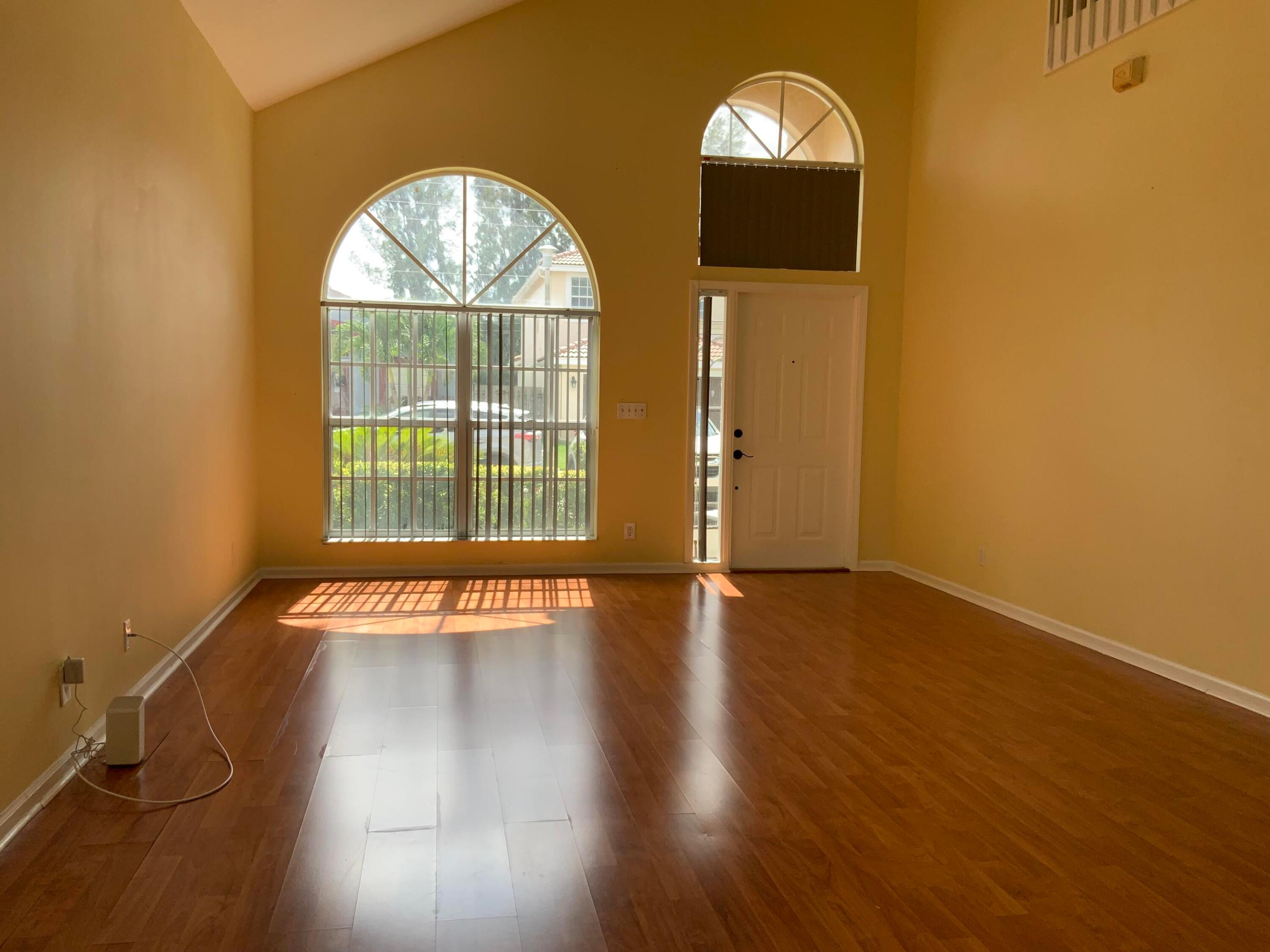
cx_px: 635
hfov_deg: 61.7
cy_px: 476
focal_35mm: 29
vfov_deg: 48.2
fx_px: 1064
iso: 16
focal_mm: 3
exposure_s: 1/302
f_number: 1.8
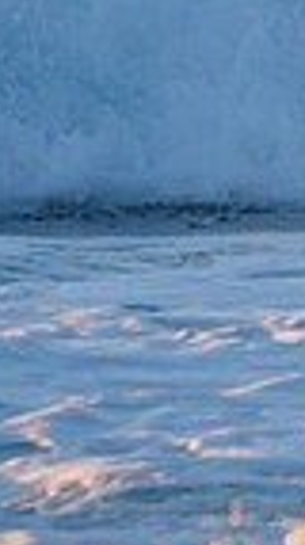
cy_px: -32
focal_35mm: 3192
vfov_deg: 0.7
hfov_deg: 0.4
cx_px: 759
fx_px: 46084
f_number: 5.6
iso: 1100
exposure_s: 1/1600
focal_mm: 500
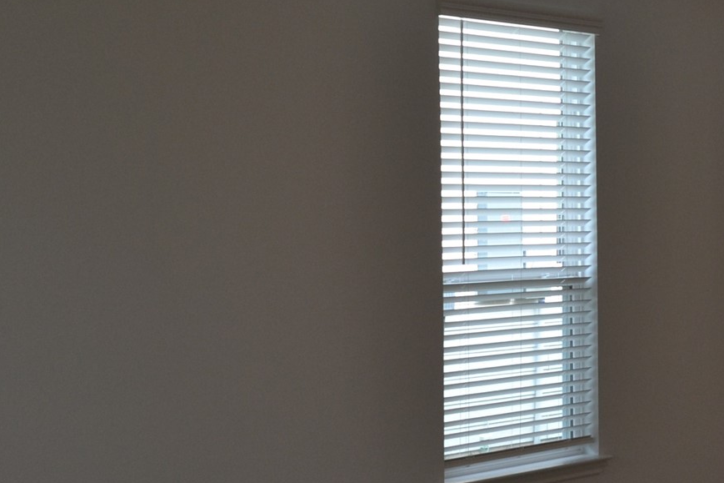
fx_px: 1508
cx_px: 610
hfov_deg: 26.3
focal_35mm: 75
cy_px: 289
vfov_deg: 18.2
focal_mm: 20
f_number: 5
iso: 400
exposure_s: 1/100
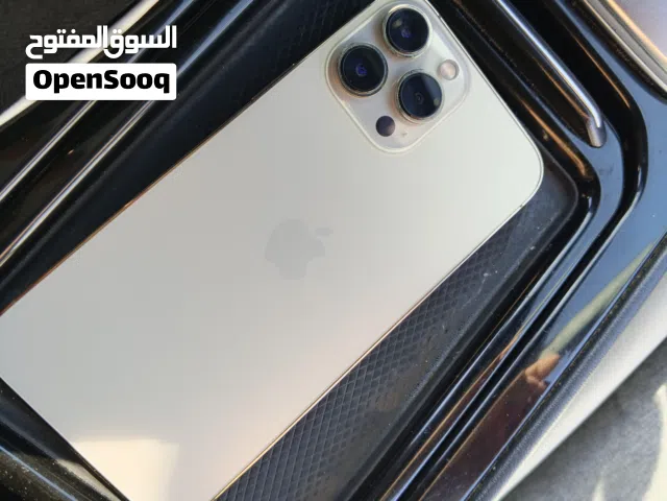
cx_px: 334
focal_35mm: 23
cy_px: 250
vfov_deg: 58.9
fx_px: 443
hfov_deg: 73.9
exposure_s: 1/50
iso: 172
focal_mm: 4.11
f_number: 1.6
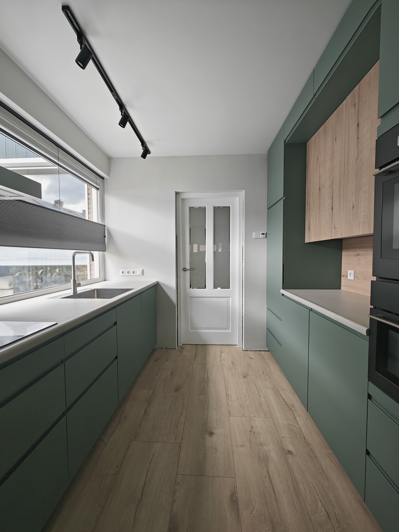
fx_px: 215
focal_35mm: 14
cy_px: 266
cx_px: 200
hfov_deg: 85.7
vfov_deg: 102.1
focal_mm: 2.59
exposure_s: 1/50
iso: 80
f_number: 2.2
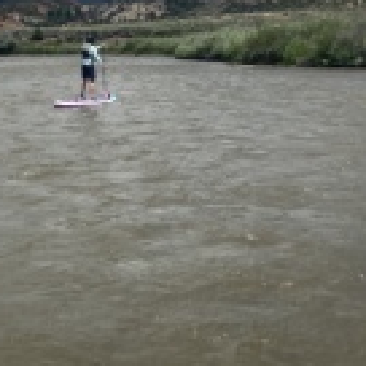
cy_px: 48
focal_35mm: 62
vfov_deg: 26.9
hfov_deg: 27.5
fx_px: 742
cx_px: 108
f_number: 1.8
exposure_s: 1/4608
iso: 32
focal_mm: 4.25
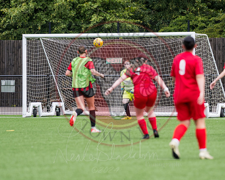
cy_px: 112
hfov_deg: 6.1
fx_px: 2096
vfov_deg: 4.9
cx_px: 134
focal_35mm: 315
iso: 200
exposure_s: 1/5000
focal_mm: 135
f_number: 2
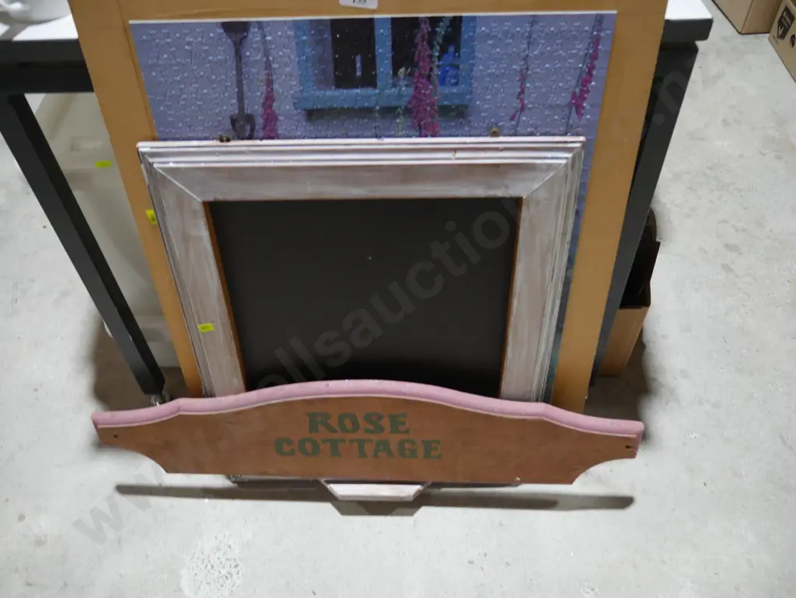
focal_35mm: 28
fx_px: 644
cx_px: 398
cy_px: 299
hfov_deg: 63.4
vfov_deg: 49.8
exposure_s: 1/60
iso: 400
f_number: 3.5
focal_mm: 14
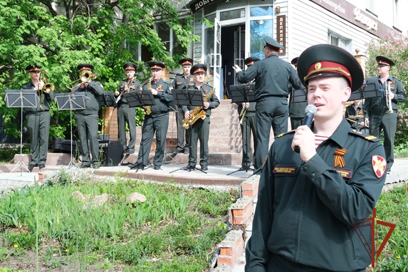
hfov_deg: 58.7
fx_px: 363
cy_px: 136
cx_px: 204
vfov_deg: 41.1
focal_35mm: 32
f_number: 5.6
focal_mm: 21.2
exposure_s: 1/170
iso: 160
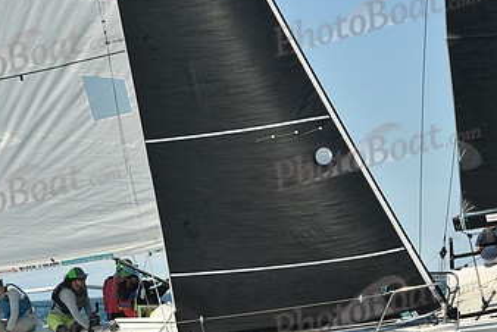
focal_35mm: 120
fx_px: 1658
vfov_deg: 11.4
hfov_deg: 17.0
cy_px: 250
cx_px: 199
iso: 320
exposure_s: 1/640
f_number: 9
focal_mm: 70
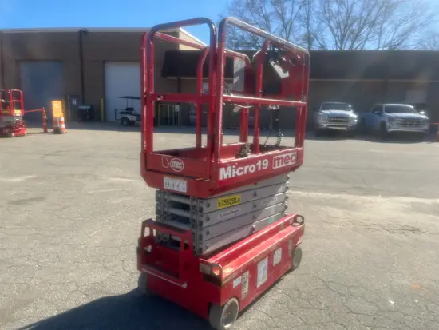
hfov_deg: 67.3
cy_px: 165
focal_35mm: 26
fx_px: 330
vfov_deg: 53.1
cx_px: 220
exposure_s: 1/2410
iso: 50
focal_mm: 5.1
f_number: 1.6
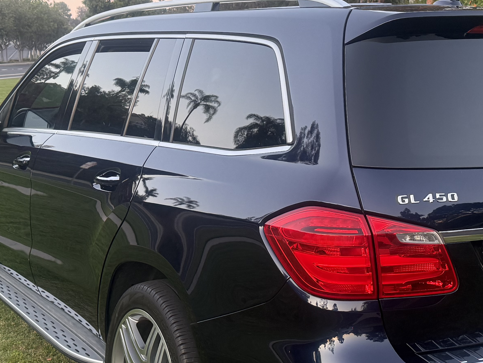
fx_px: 809
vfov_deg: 25.2
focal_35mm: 58
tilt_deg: -6.4
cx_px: 320
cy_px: 173
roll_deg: -1.9
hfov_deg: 33.0
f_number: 1.78
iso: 200
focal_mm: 6.76
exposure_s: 1/100
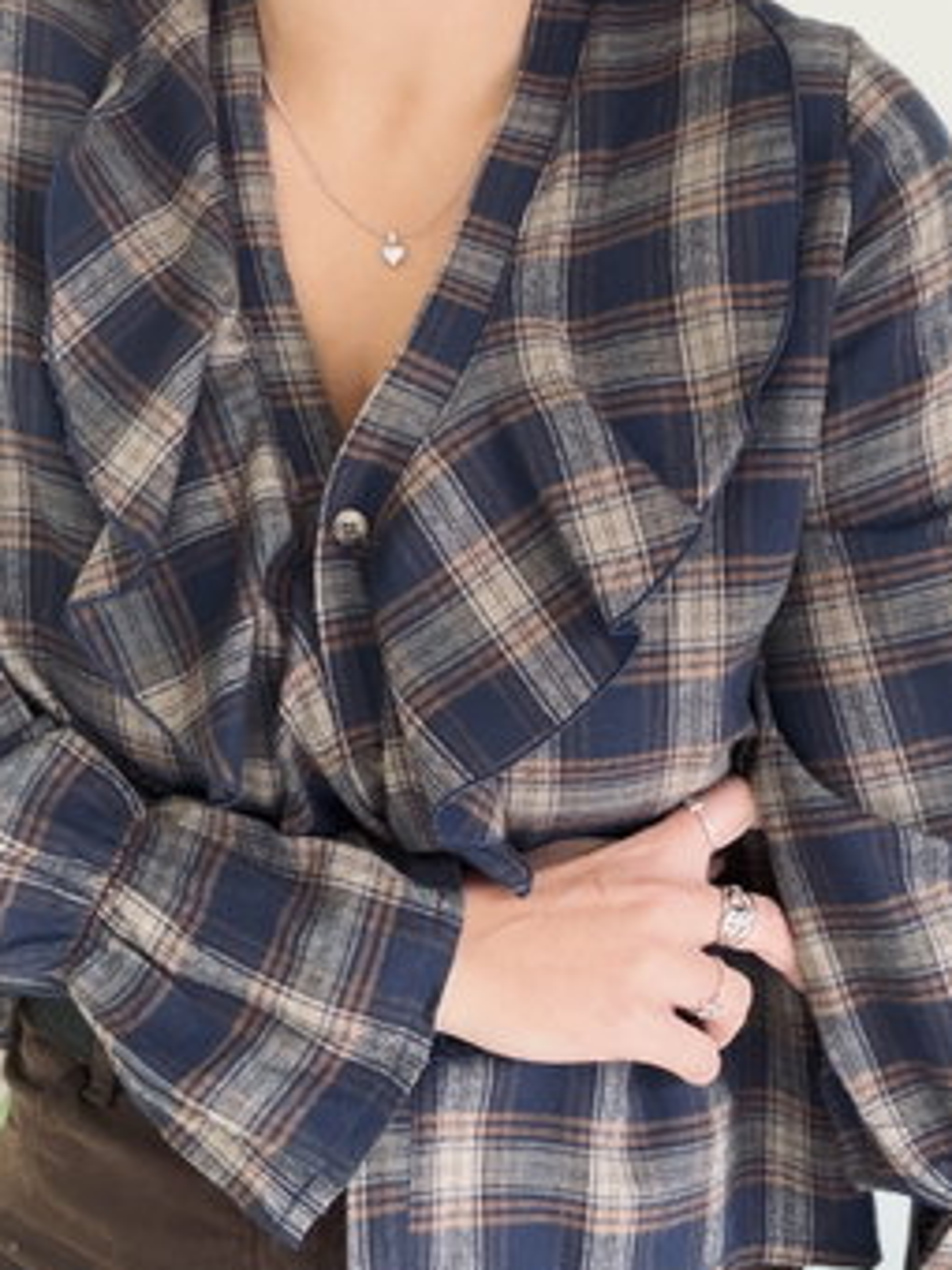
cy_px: 708
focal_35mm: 47
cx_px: 560
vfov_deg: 40.4
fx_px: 1723
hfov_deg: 30.8
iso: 250
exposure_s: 1/50
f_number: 1.9
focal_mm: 2.71
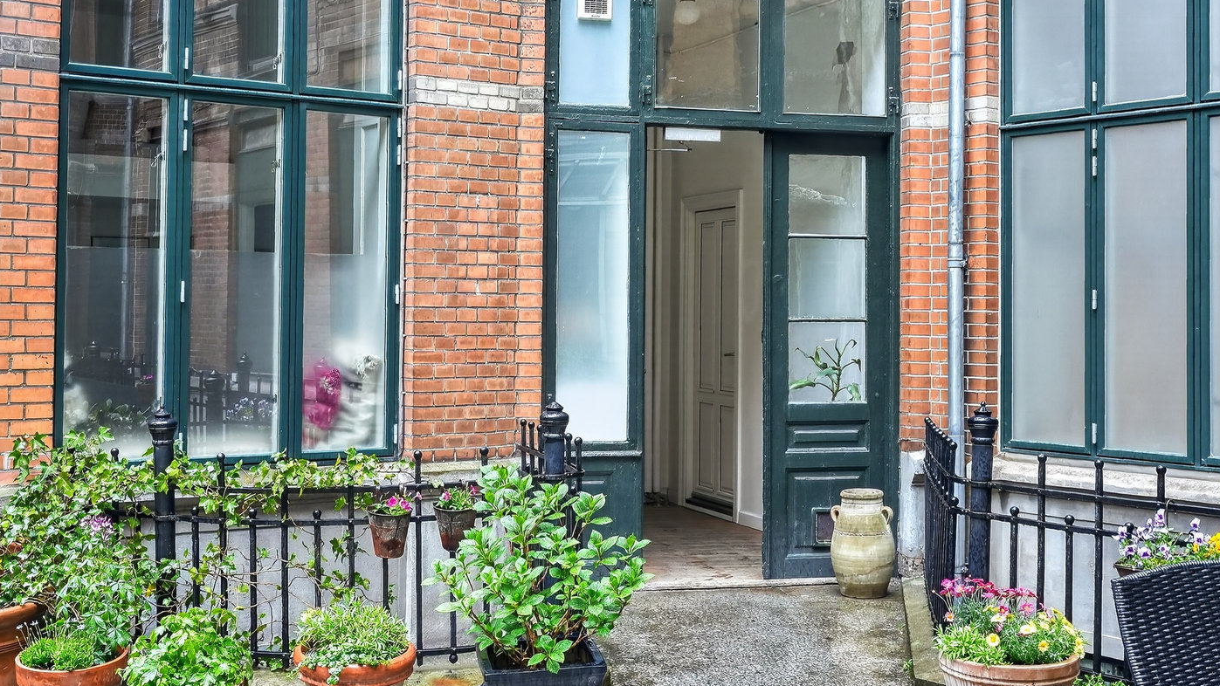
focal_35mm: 48
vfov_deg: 24.8
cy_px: 220
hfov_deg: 42.8
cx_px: 529
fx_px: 1553
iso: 400
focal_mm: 25
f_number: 8
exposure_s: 1/25
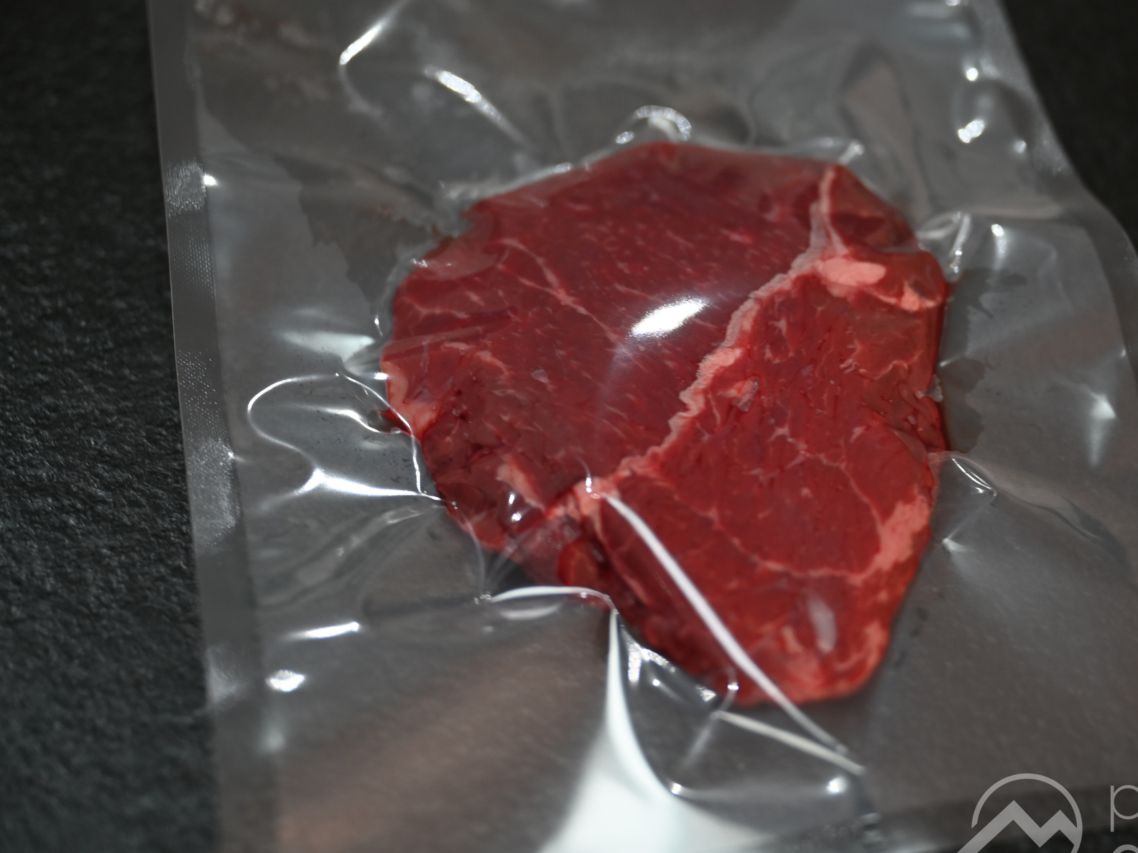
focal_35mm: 57
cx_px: 693
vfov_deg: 25.7
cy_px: 432
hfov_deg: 33.7
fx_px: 1874
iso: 560
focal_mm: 47
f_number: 2.8
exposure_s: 1/40
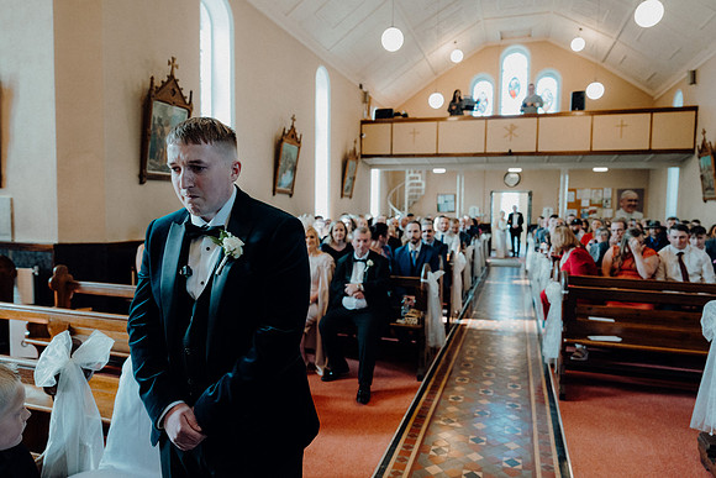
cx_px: 358
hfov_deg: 73.7
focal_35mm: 24
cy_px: 239
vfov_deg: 53.1
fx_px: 478
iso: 2500
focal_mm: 24
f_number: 3.5
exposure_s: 1/200
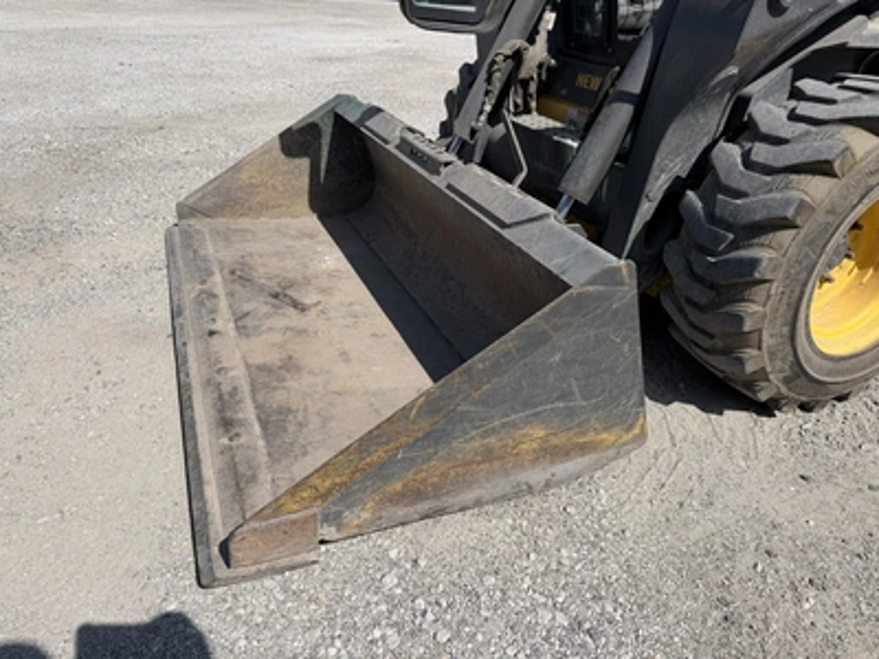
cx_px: 440
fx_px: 609
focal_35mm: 24
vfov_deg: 56.8
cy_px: 330
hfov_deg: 71.6
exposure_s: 1/5714
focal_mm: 6.76
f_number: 1.78
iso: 80
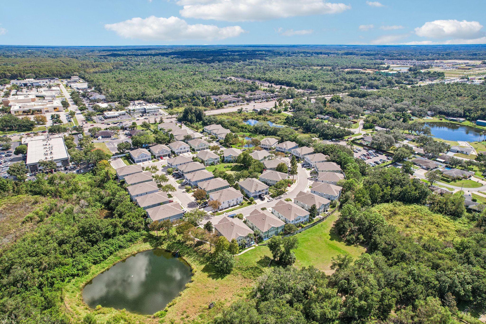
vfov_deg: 57.2
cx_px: 243
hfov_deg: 78.6
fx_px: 297
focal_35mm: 22
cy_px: 162
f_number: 2.8
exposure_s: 1/2000
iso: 120
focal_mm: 8.4
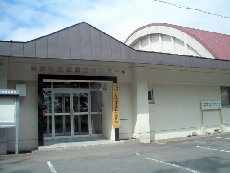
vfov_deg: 40.7
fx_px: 233
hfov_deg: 52.6
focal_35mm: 35
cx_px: 115
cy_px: 86
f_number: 4.3
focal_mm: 5.8
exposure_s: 1/400
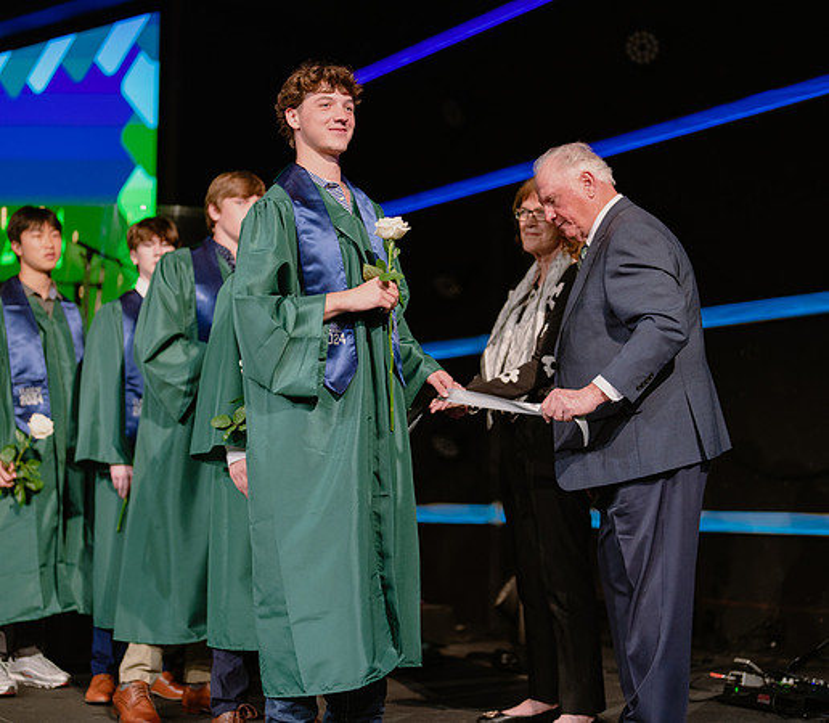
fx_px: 1514
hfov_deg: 30.6
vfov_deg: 26.9
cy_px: 362
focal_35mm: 60
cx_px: 414
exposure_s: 1/320
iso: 640
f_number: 1.2
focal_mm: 50
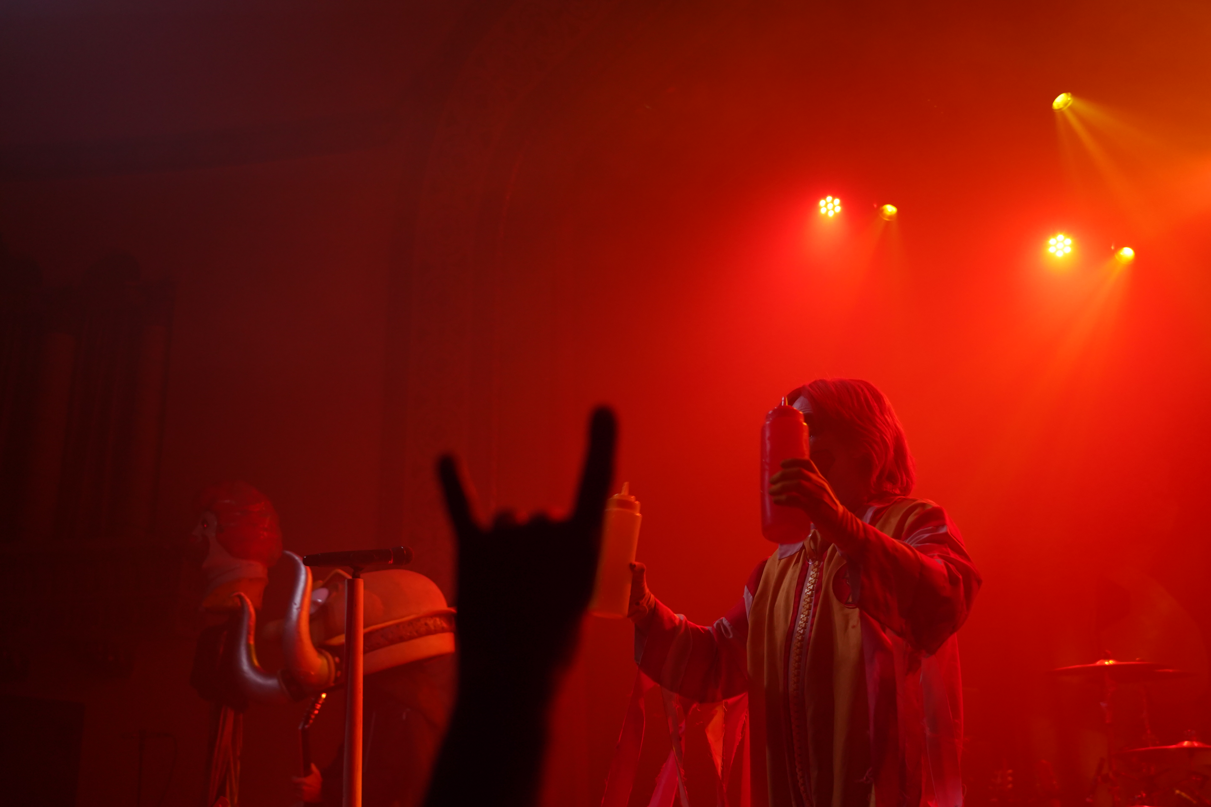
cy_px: 407
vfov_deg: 29.9
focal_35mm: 45
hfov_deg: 43.6
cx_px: 601
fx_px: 1514
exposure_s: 1/160
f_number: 4
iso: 2000
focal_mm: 43
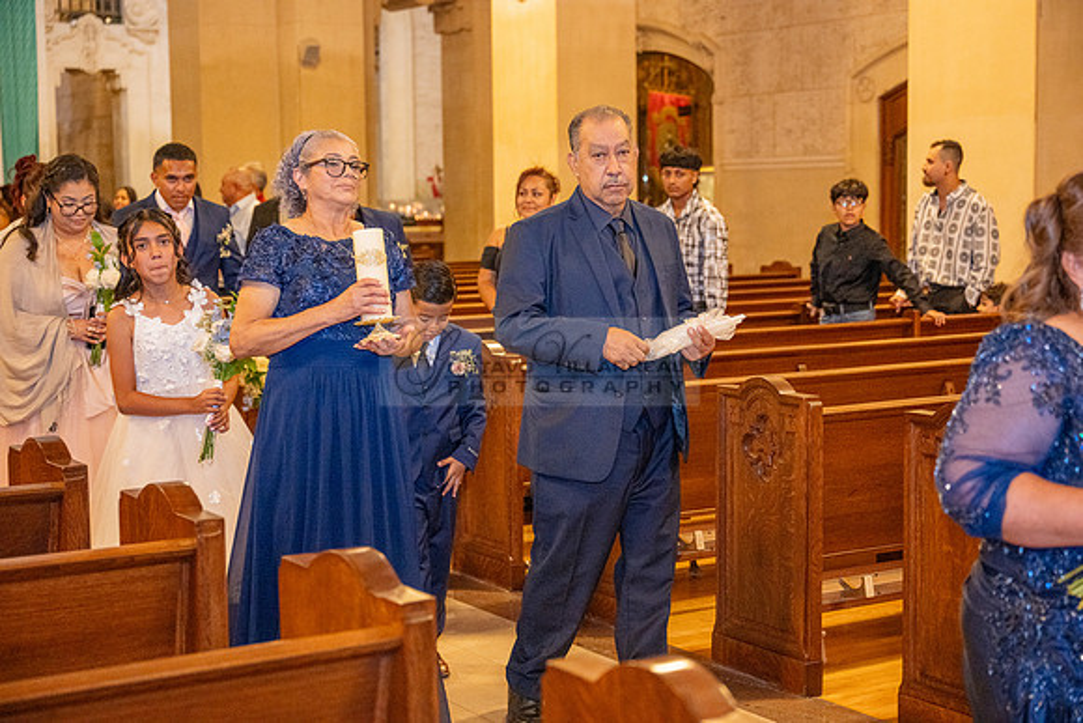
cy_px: 362
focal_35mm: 58
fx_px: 1745
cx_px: 542
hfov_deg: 34.5
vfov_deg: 23.4
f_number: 3.5
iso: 2000
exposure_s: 1/200
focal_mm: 58
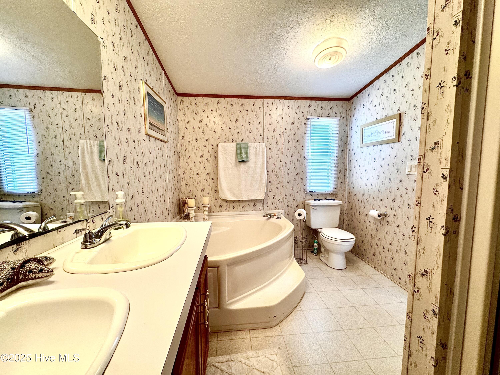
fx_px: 202
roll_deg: +0.5
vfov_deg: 85.7
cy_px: 188
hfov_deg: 102.1
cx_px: 250
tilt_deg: -5.3
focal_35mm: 14
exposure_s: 1/120
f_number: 2.2
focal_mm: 2.22
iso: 160
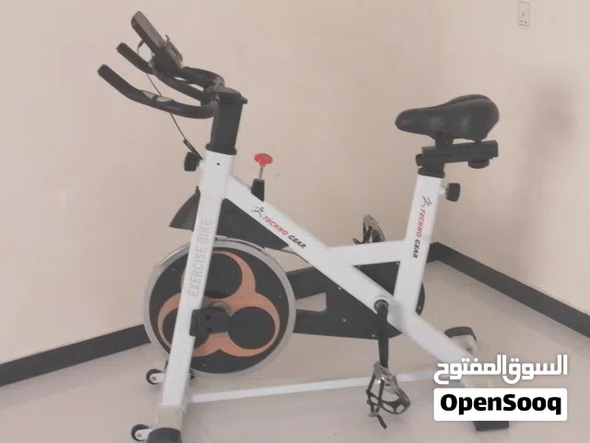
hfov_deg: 32.2
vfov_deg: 24.4
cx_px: 295
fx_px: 1023
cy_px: 222
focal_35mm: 60
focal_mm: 5.4
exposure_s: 1/33.3
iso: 320
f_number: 1.8
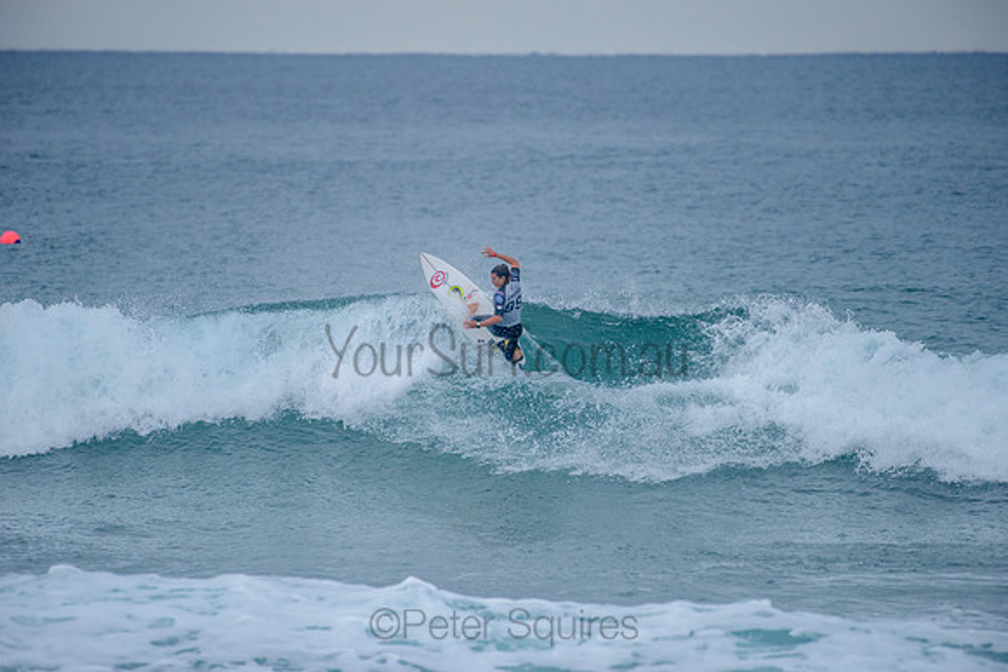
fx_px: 14338
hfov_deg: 4.0
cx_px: 504
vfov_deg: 2.7
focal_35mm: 512
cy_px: 336
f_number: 5.6
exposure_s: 1/2000
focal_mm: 500
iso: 450
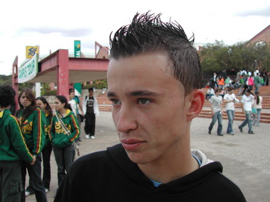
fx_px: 296
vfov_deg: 37.7
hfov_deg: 49.0
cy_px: 101
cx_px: 135
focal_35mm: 38
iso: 100
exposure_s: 1/495
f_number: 2.8
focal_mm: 8
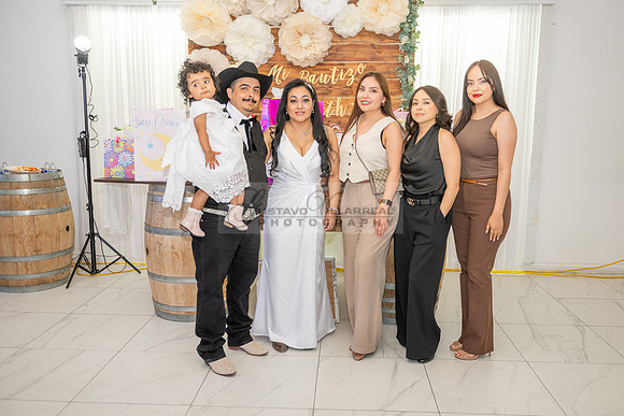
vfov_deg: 41.1
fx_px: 555
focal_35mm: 32
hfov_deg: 58.7
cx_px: 312
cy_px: 208
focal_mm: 32
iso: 800
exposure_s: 1/160
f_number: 3.2
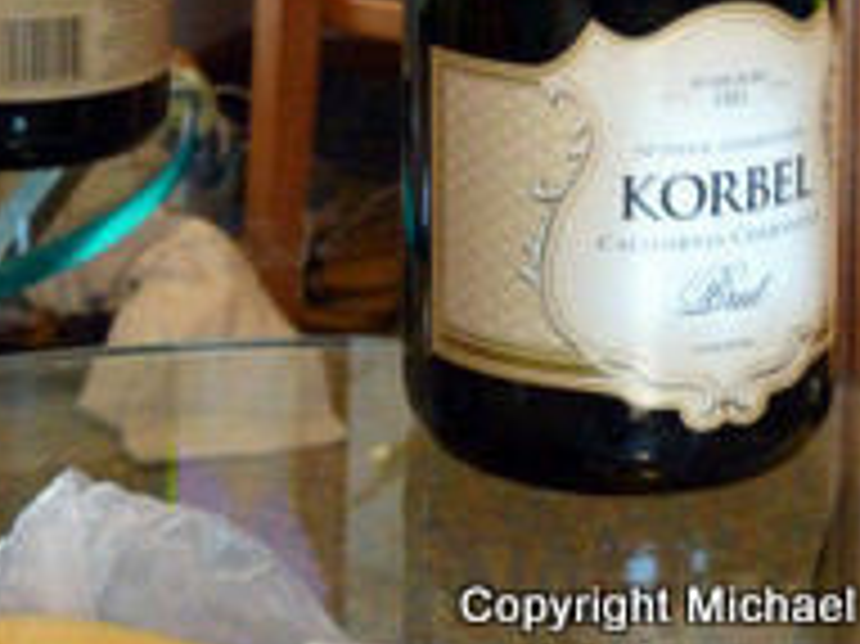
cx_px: 423
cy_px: -207
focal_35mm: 109
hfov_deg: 18.1
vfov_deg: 13.1
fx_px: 2706
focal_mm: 8.5
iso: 400
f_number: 3.8
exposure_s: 1/6
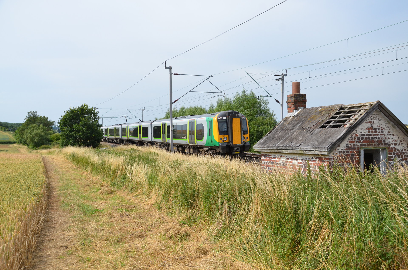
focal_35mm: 33
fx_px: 373
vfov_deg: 39.8
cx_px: 204
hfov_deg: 57.3
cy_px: 135
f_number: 6.3
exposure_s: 1/1600
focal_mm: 22
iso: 400
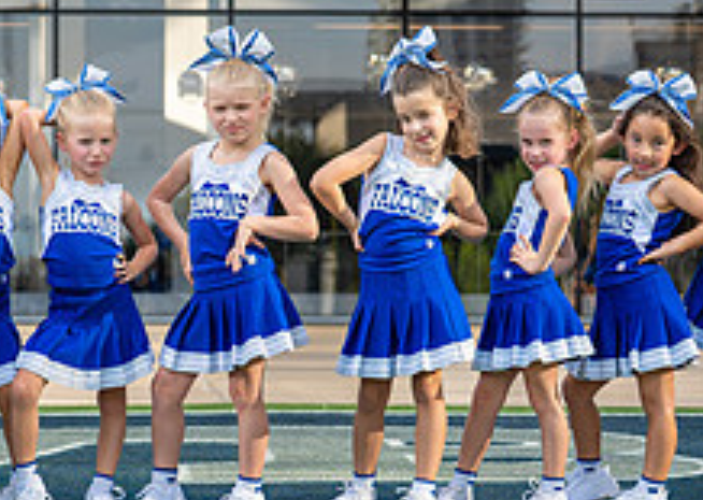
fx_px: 3090
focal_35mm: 155
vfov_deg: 9.2
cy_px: 311
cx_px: 103
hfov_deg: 12.9
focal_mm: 50
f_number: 2.8
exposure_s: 1/1000
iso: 125
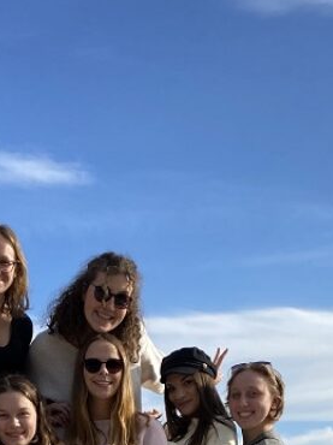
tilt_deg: +3.0
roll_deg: +0.6
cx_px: 69
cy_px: 517
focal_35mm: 72
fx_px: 925
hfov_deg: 20.2
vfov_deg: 24.7
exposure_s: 1/1961
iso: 32
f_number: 1.8
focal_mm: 4.25
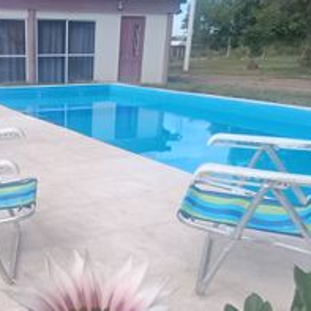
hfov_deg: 37.7
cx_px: 60
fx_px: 437
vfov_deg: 38.4
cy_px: 226
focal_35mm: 43
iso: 50
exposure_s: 1/753
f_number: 2.2
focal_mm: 1.65
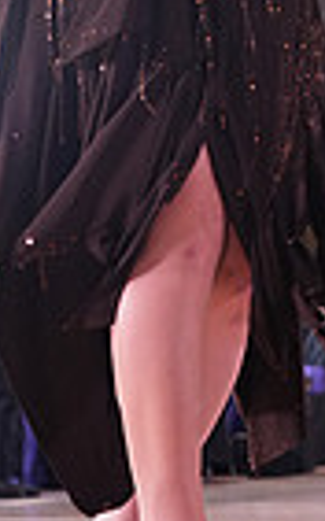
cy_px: -188
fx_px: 2866
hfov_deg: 6.4
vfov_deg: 10.1
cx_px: 467
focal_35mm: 202
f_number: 4.5
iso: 1250
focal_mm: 48
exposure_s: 1/200
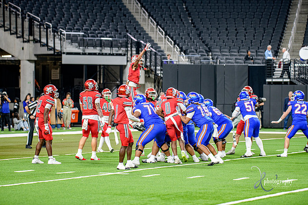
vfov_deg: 9.5
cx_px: 154
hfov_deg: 14.2
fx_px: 1241
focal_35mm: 145
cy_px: 102
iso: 1250
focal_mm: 145
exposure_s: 1/400
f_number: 2.8
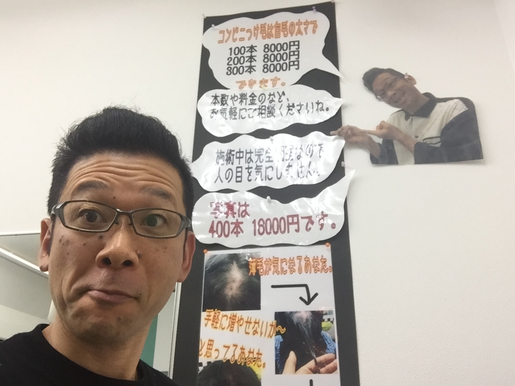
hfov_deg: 58.4
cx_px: 258
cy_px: 193
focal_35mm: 31
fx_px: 461
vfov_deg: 45.4
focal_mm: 2.65
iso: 40
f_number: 2.2
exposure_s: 1/30
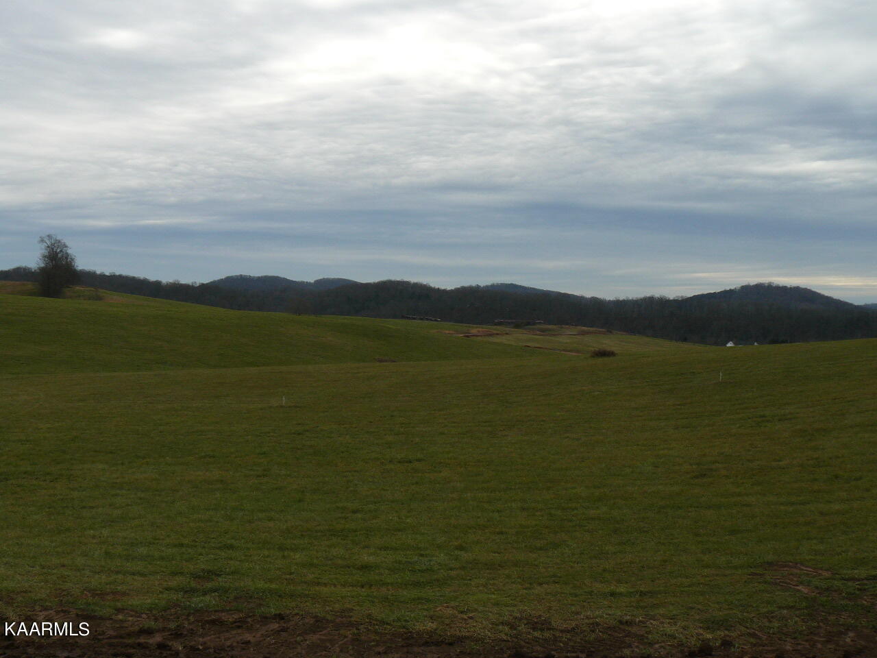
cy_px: 329
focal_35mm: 36
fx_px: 912
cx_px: 438
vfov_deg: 39.7
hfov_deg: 51.4
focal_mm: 6
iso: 100
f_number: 5.6
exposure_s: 1/400
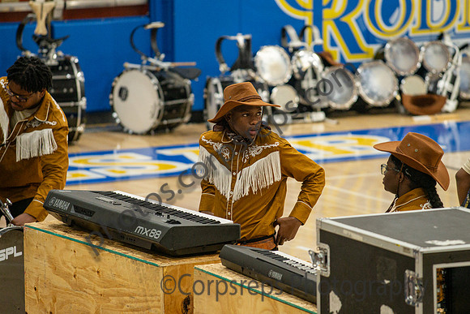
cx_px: 247
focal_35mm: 265
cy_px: 150
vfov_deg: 5.2
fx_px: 3458
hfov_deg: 7.8
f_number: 4
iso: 3200
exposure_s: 1/500
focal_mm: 200
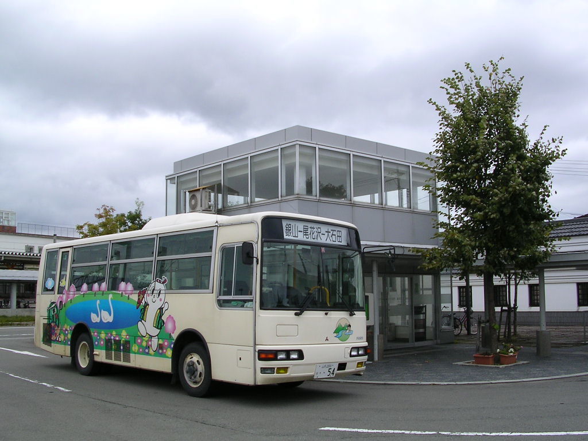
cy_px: 220
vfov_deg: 37.7
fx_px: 645
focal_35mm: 38
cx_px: 294
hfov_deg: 49.0
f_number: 5.6
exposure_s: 1/174
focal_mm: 5.8
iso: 100
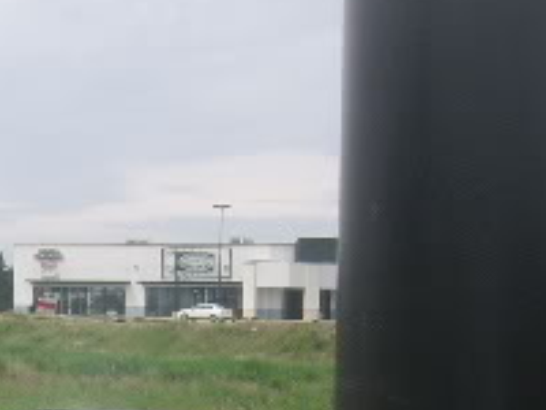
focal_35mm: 112
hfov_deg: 17.2
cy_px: 506
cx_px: -5
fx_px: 1767
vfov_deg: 12.9
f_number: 5.8
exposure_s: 1/297
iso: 50
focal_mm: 5.95
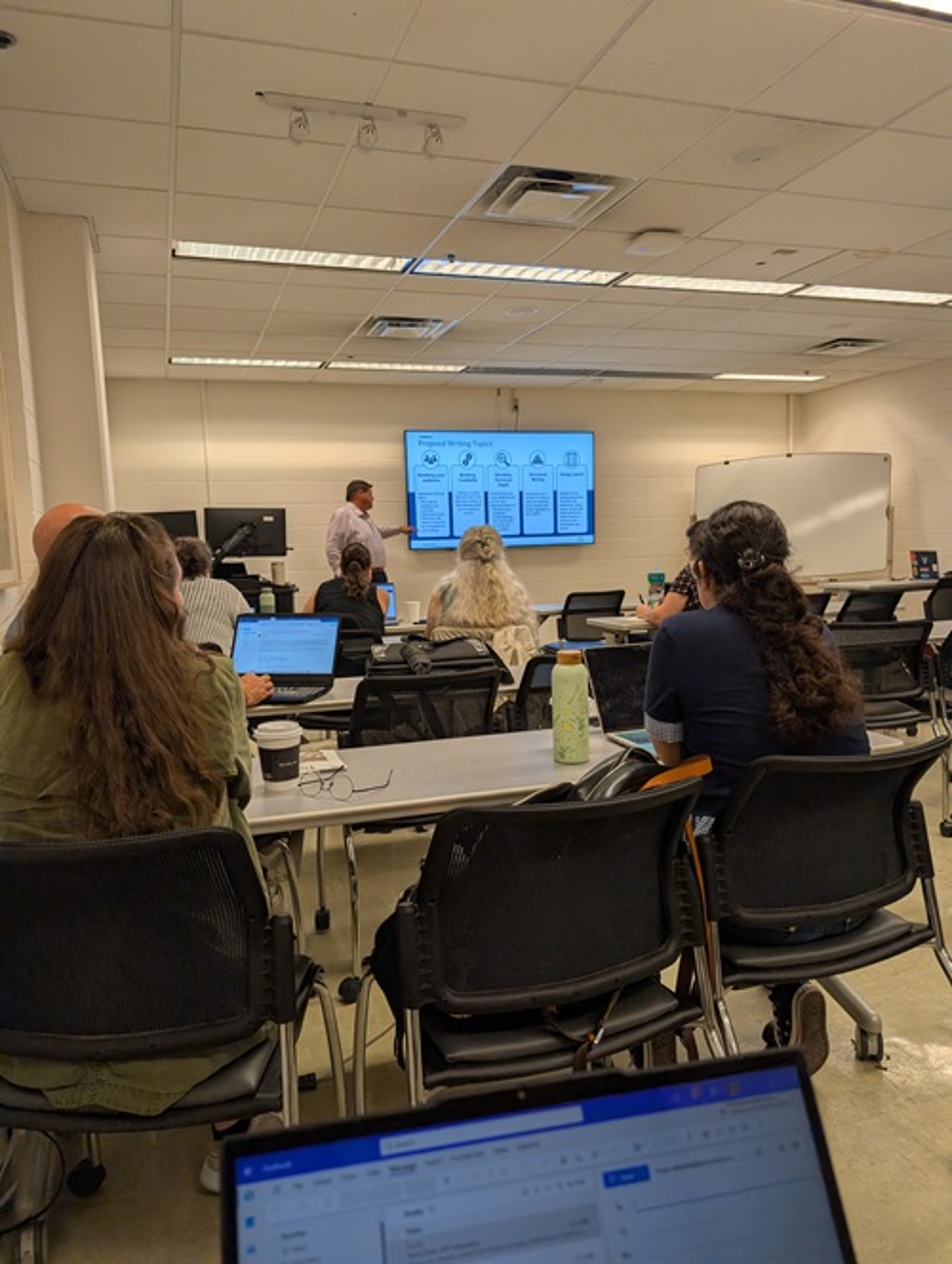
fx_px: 878
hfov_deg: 56.9
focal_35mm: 24
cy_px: 632
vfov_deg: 71.5
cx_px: 476
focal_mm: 6.9
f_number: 1.68
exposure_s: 1/193
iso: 89
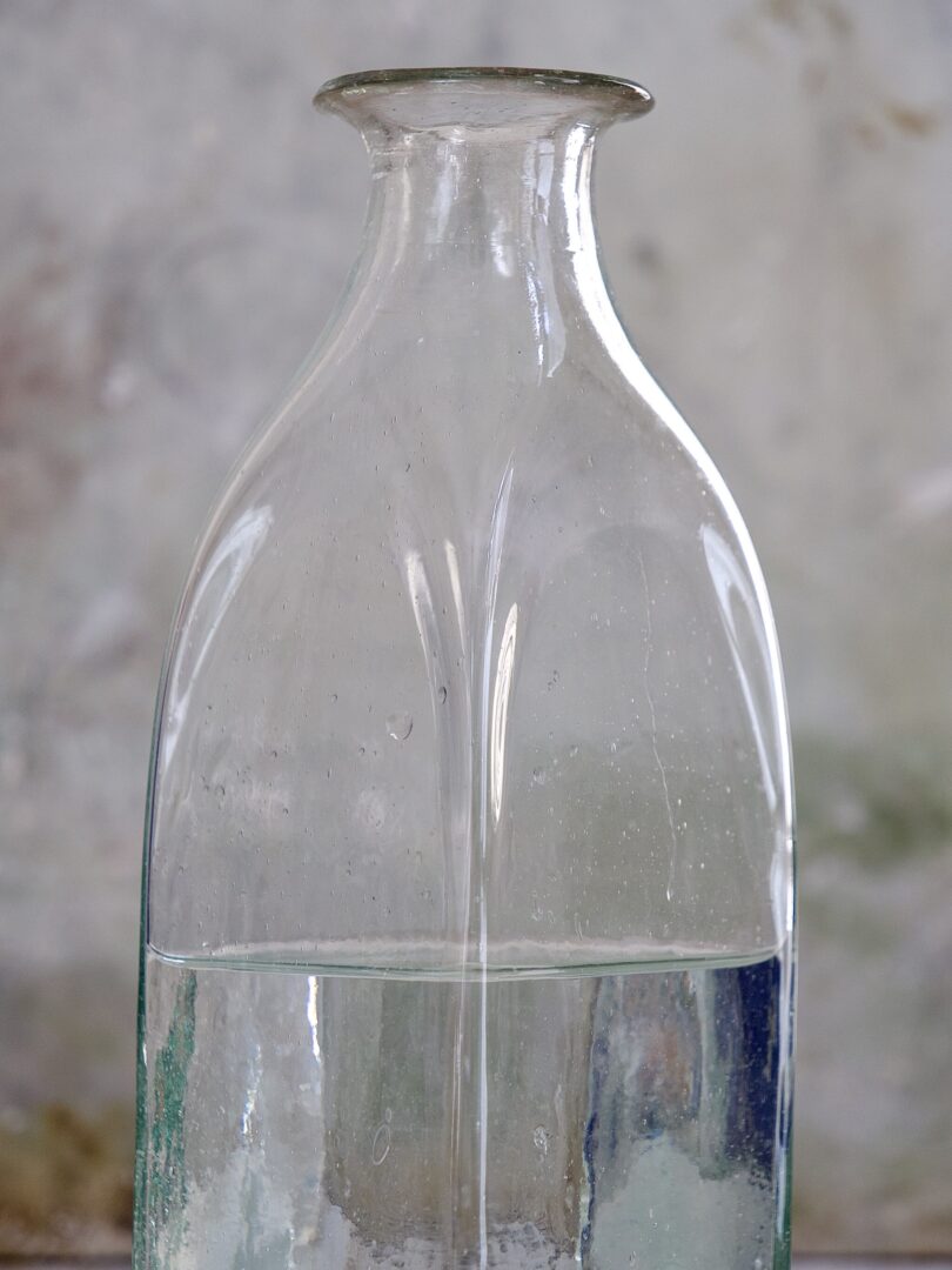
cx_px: 476
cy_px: 635
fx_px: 4400
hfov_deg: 12.3
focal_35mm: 120
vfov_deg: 16.4
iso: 200
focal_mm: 60
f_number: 4
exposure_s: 1/250
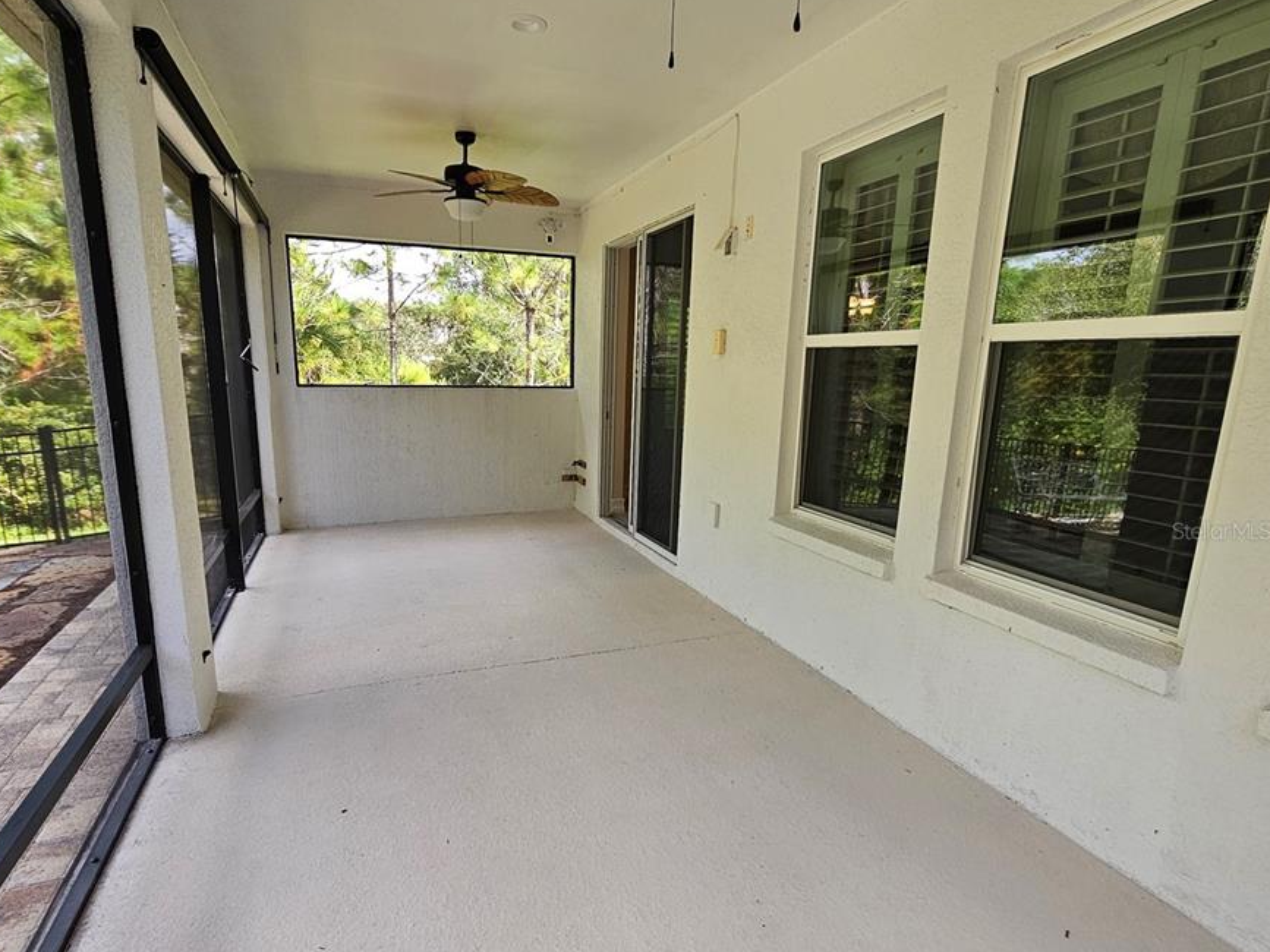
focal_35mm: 18
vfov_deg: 71.3
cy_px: 530
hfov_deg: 87.7
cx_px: 617
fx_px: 660
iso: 100
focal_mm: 2.2
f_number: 2.2
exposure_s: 1/359
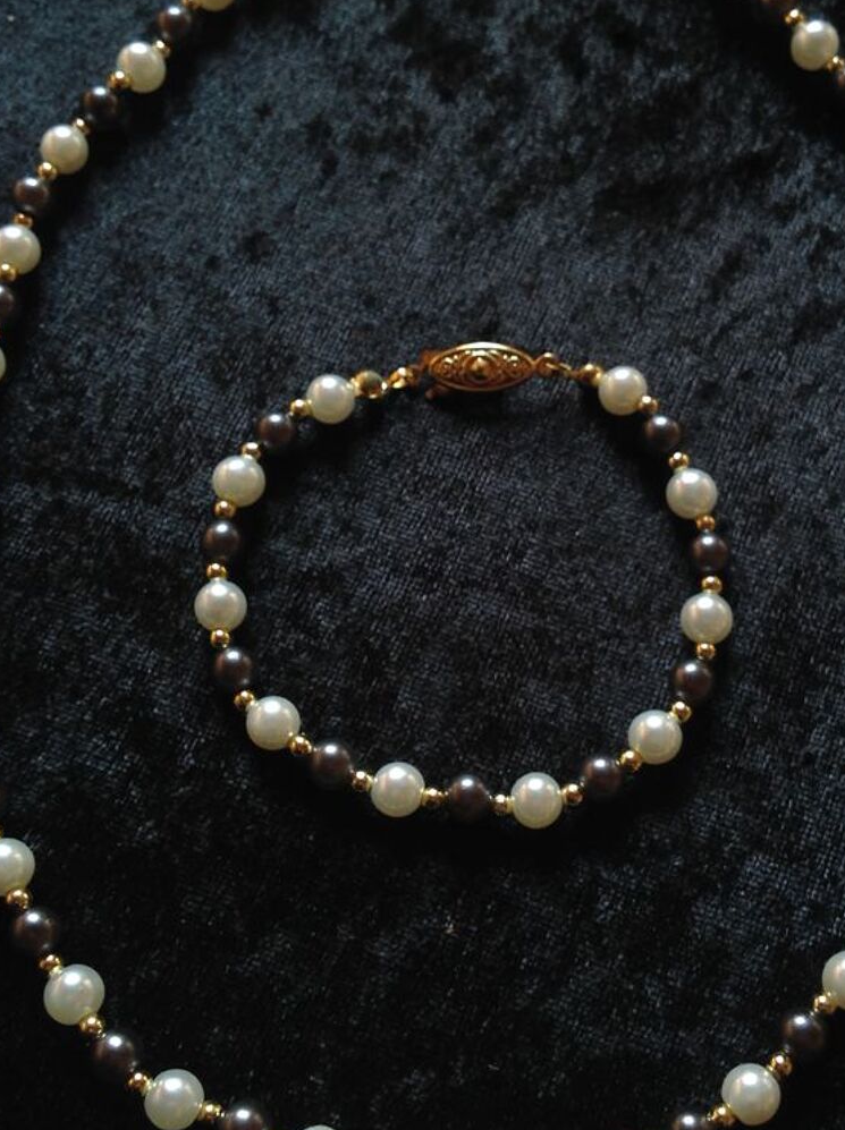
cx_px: 483
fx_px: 1533
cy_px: 520
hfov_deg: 30.8
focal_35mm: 47
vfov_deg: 40.5
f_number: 2.4
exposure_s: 1/17
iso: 50
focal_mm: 4.28
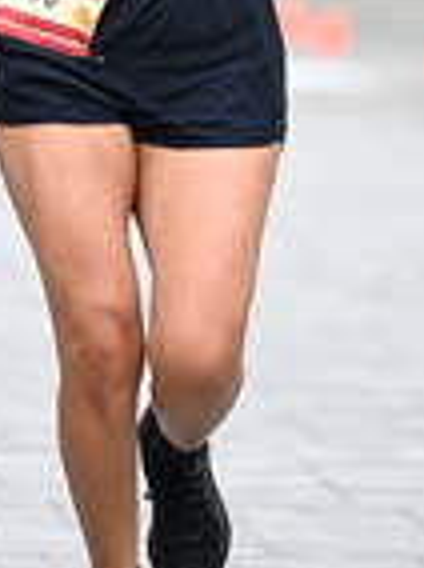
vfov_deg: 2.7
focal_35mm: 747
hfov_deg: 2.0
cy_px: -220
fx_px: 12237
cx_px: 134
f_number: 2.8
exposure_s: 1/1600
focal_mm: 200
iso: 640
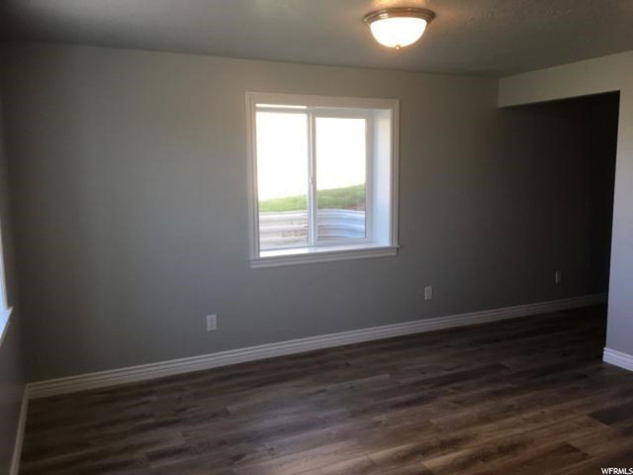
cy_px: 238
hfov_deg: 61.7
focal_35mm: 29
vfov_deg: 48.2
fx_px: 530
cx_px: 316
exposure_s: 1/120
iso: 40
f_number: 2.2
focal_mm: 4.15
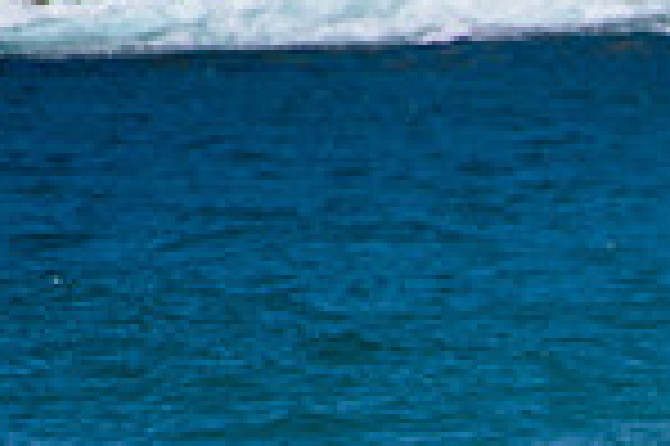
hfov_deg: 0.9
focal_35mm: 2390
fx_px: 44431
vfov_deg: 0.6
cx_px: 1176
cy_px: 677
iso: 100
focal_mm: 500
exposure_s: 1/2000
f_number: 5.6
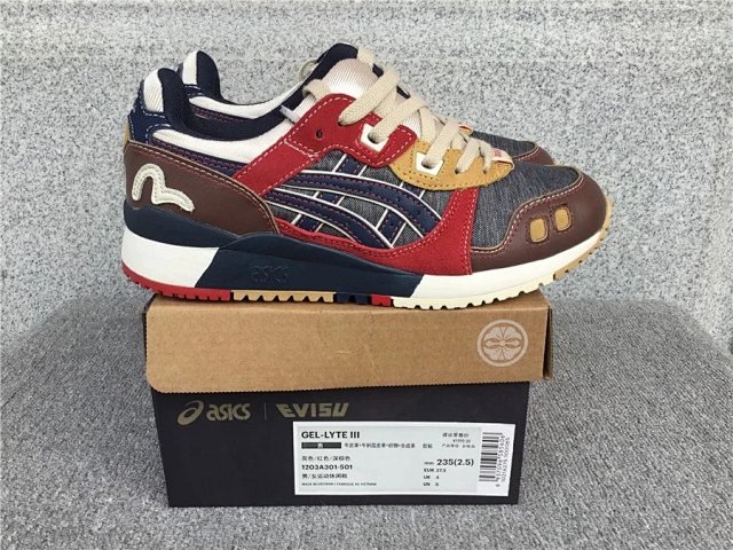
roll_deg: +0.4
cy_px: 275
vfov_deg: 45.4
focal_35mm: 31
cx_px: 366
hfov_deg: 58.4
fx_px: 656
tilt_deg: -18.7
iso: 25
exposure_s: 1/347
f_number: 2.4
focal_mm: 3.3
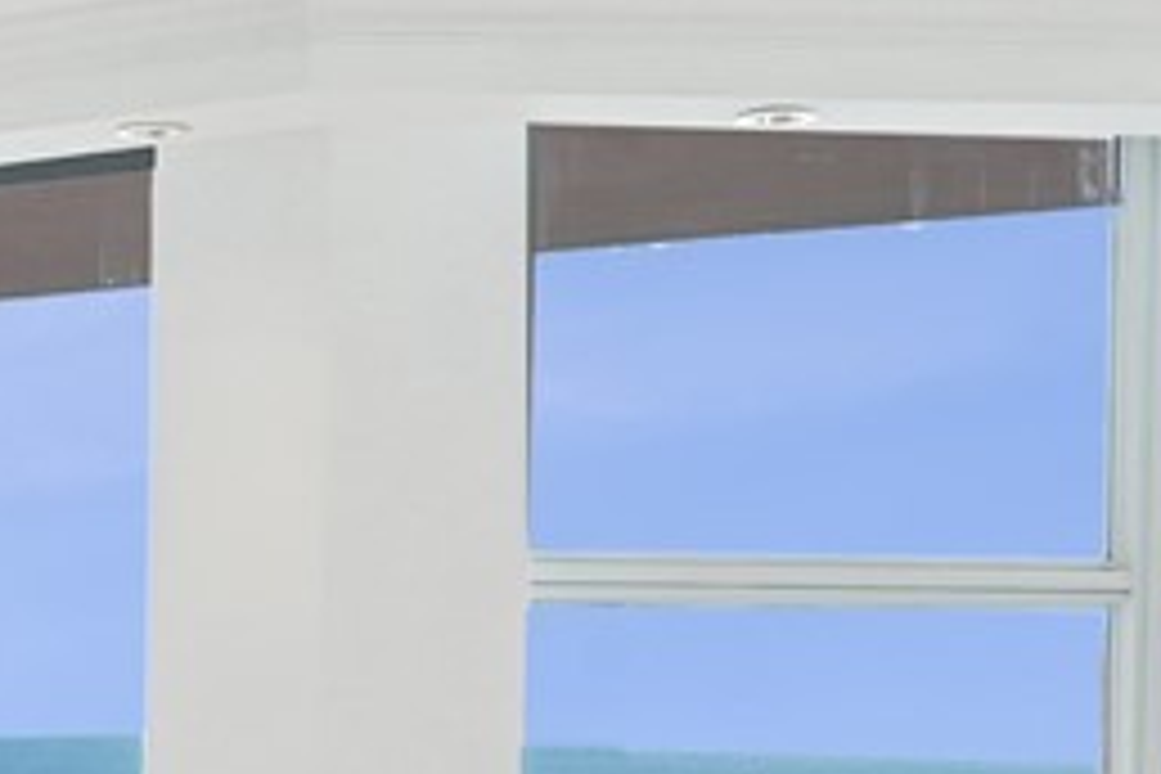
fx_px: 2967
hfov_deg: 19.0
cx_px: -670
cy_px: 698
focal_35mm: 92
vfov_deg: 14.7
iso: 1250
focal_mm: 14
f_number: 5
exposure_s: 1/400
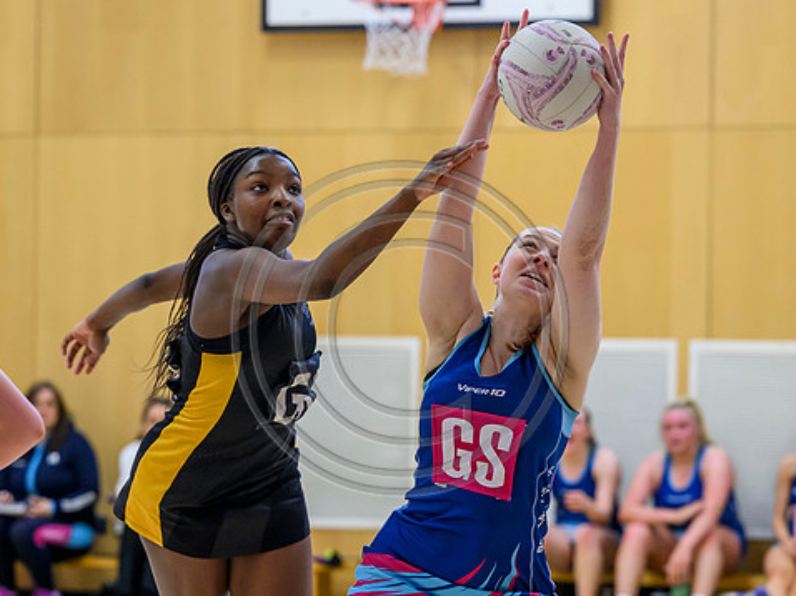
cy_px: 286
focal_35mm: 181
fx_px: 4160
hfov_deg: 10.9
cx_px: 394
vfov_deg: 8.2
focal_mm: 110
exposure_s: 1/1000
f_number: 3.2
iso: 3200
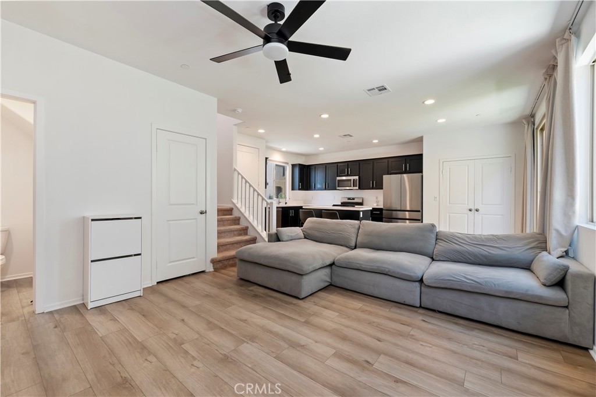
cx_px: 298
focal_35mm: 14
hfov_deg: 104.3
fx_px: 232
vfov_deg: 81.1
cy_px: 198
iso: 500
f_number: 10
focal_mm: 14
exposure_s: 1/10
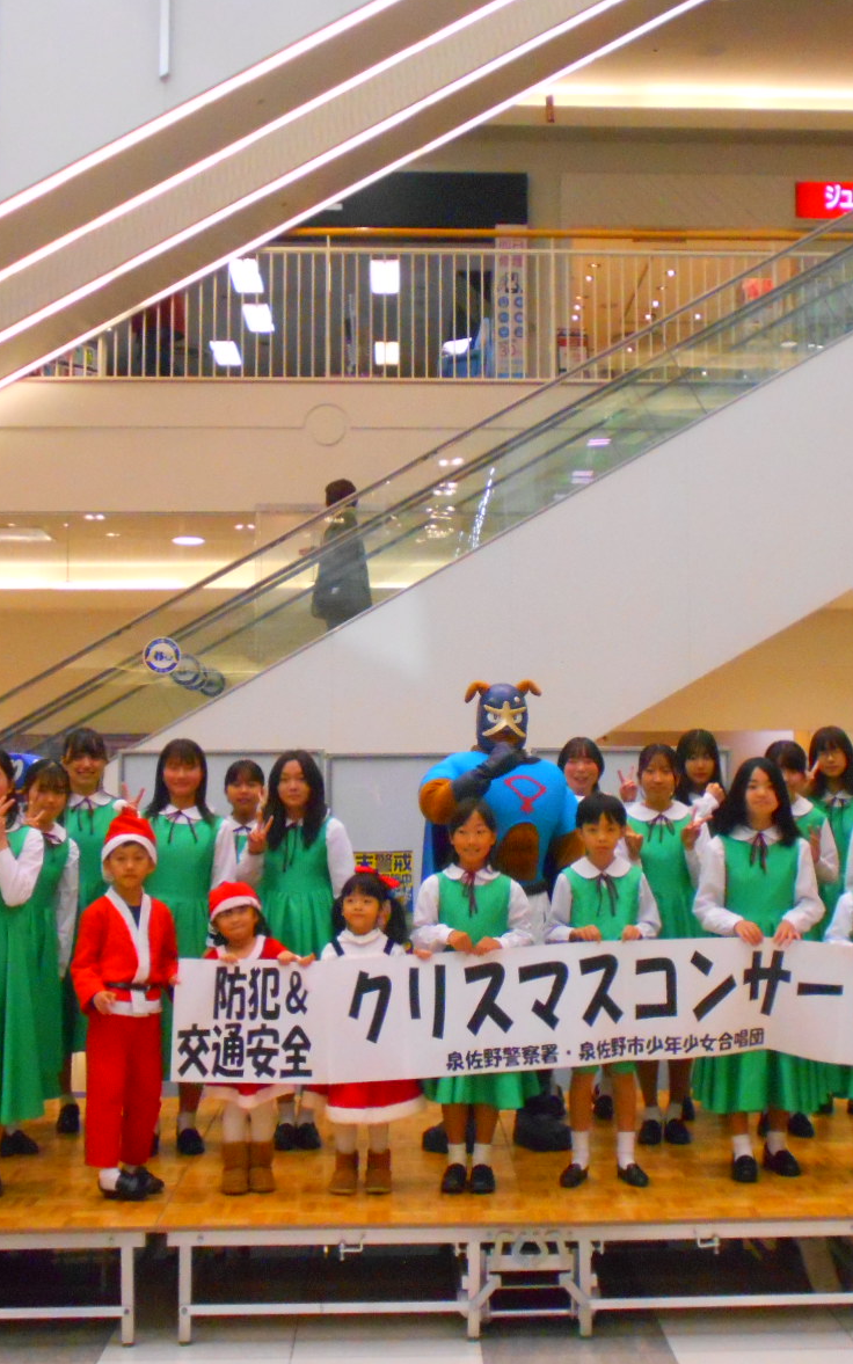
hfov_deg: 26.3
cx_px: 474
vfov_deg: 41.0
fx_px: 1822
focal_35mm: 49
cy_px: 670
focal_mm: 5.8
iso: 800
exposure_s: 1/200
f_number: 3.6
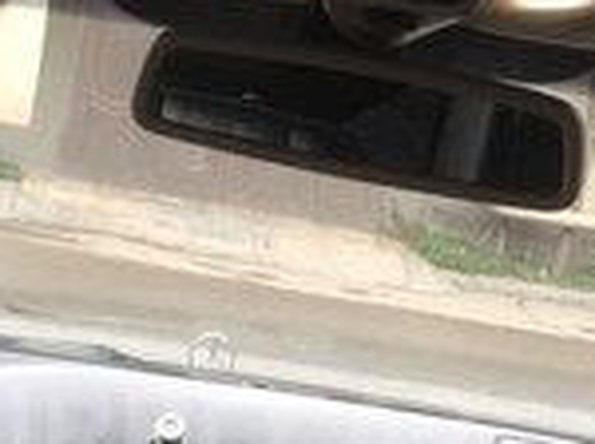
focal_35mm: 96
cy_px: 432
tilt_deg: -14.3
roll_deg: -10.0
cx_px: 186
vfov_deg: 15.1
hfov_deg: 20.4
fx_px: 1647
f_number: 2.2
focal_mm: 4.15
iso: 64
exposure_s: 1/100
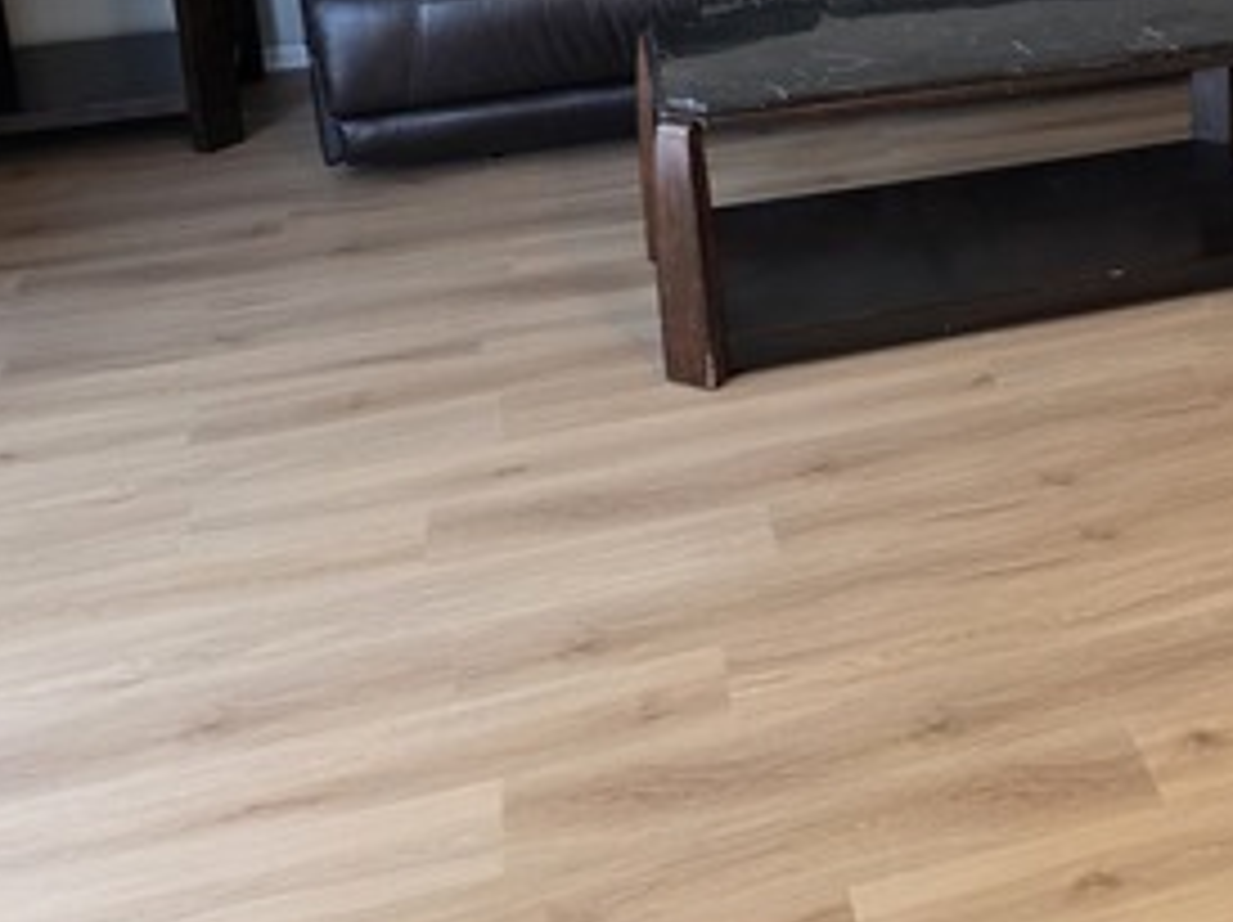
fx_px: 1993
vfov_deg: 24.5
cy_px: -63
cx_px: 1249
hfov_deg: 31.6
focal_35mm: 56
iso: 1000
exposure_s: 1/120
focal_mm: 6.25
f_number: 1.7
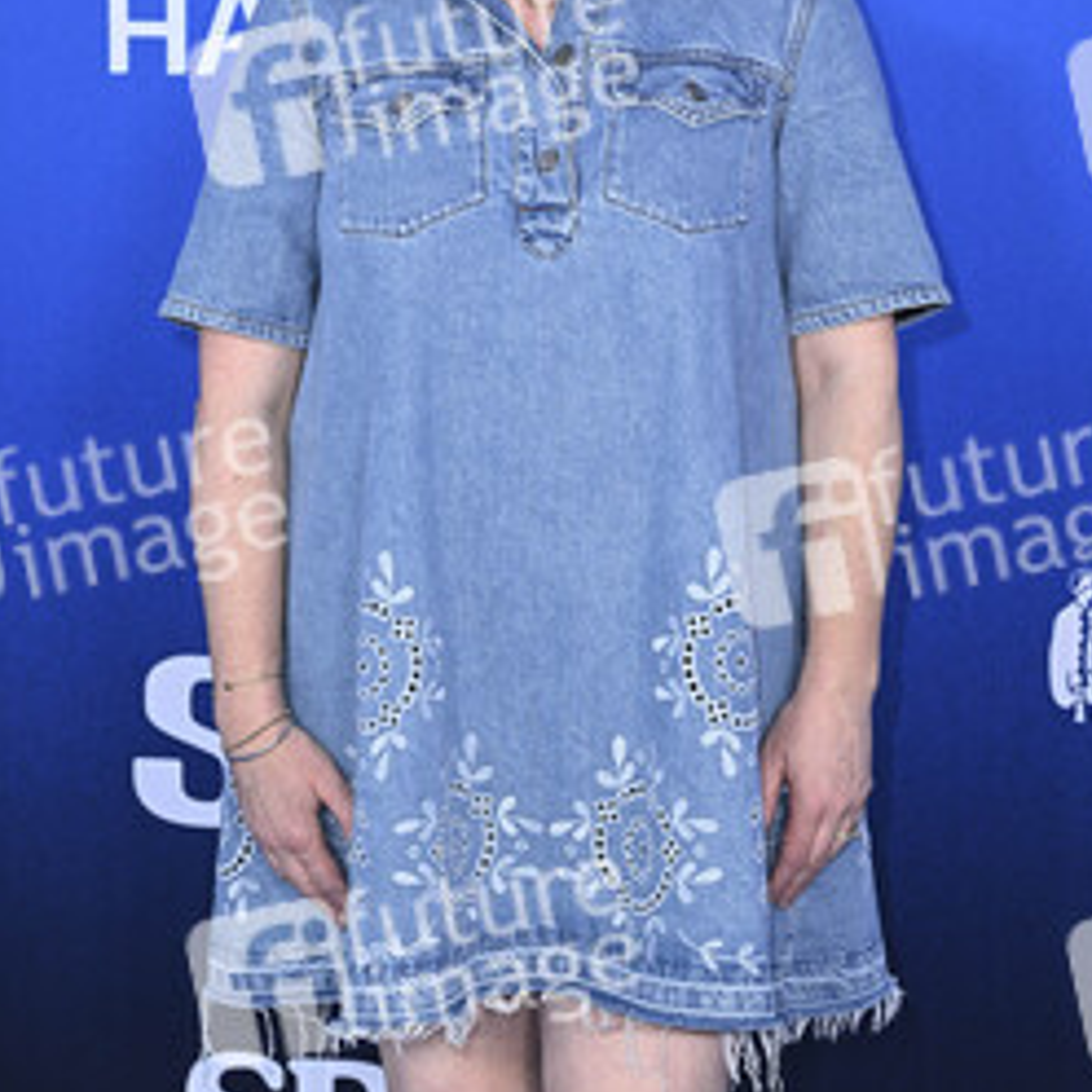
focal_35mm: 111
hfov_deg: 15.7
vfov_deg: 15.6
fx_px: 3962
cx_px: 542
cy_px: 304
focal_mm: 81
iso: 1600
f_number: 6.3
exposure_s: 1/200
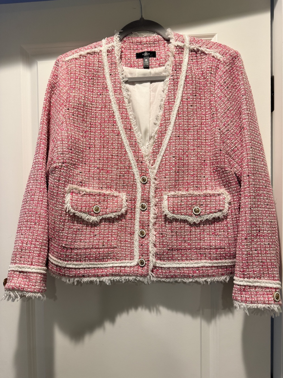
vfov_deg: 71.6
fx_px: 262
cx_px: 142
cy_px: 189
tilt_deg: +0.0
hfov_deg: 56.8
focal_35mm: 24
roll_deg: +1.5
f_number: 1.78
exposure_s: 1/60
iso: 160
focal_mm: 6.76
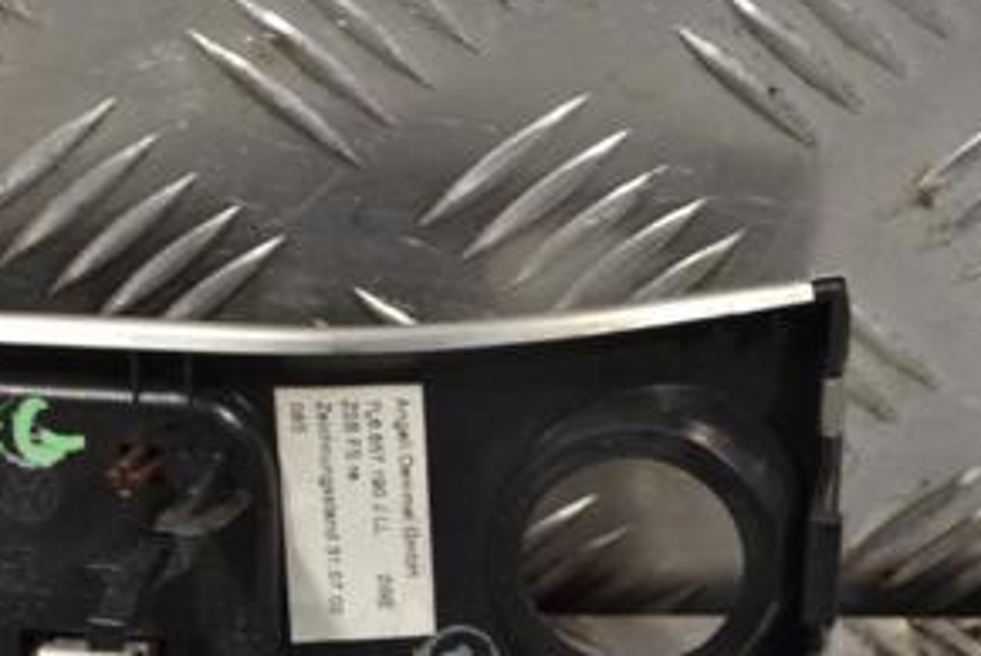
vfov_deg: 11.1
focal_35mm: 124
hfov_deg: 16.4
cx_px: 233
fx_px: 3382
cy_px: 440
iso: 400
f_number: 5.3
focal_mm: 40
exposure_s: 1/80
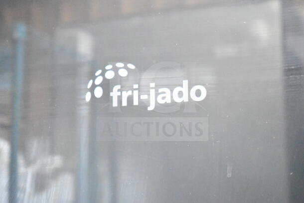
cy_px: 102
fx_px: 697
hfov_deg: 24.6
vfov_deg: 16.6
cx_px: 152
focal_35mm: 82
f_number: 5.6
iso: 25600
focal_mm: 55
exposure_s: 1/50
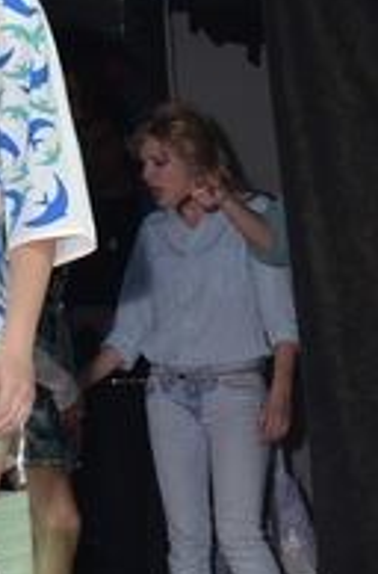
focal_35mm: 153
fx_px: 2427
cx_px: -124
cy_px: 367
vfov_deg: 13.4
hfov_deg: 8.8
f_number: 6.3
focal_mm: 38
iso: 640
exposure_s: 1/60
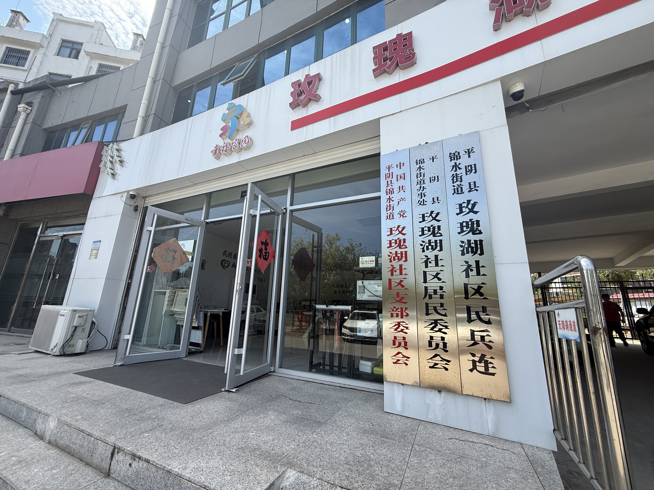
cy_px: 245
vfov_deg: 85.7
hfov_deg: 102.1
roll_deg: -3.0
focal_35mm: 14
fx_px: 265
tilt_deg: +14.2
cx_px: 327
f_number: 2.2
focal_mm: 2.22
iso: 50
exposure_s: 1/694
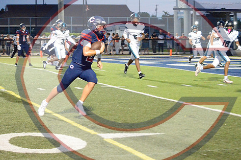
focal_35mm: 125
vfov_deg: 10.9
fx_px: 835
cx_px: 126
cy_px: 76
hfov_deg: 16.4
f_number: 4.5
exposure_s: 1/320
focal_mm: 68
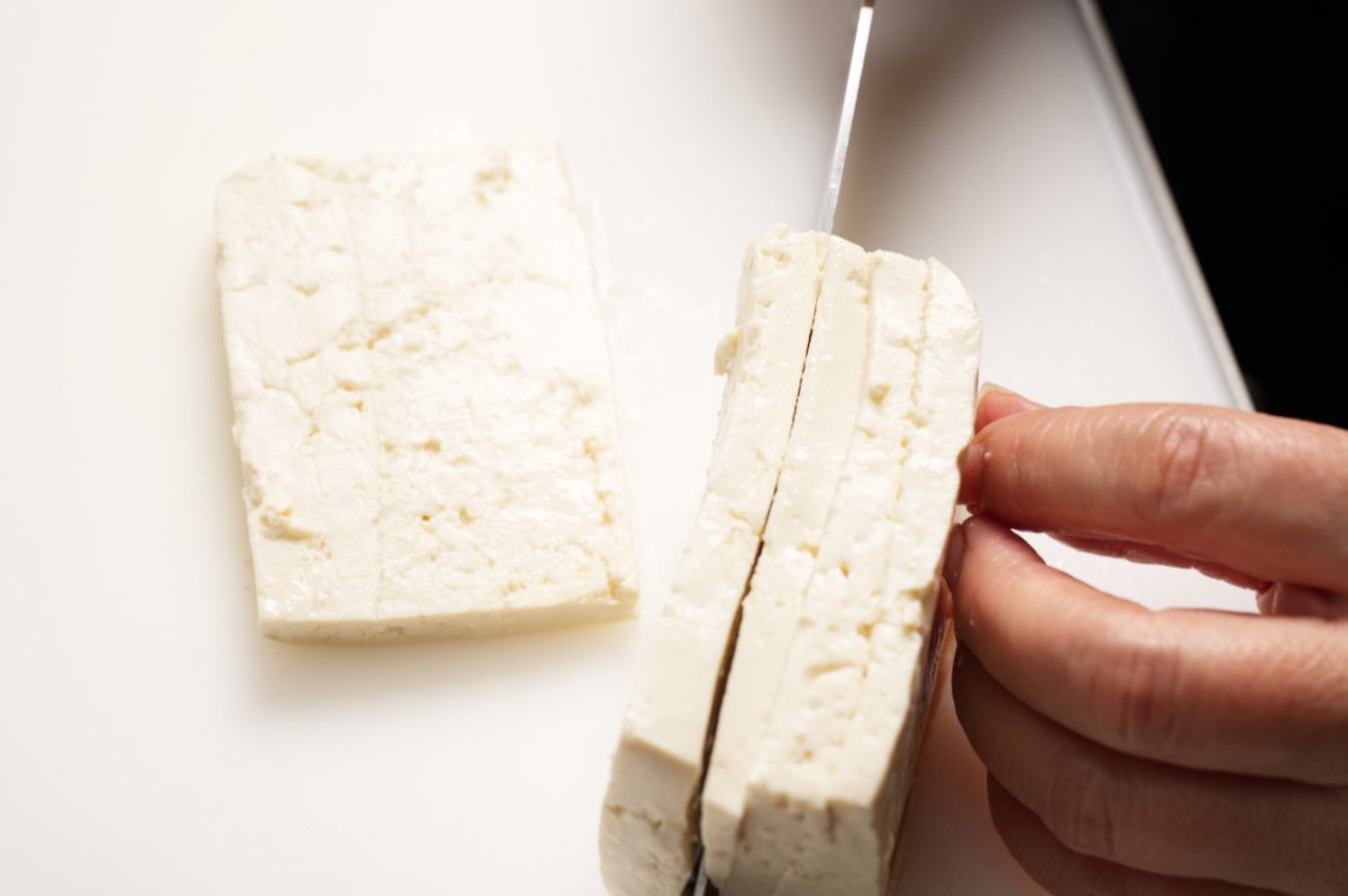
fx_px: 2320
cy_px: 468
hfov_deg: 32.4
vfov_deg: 21.9
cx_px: 673
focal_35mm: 62
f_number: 8
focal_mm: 58
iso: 1000
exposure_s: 1/1250
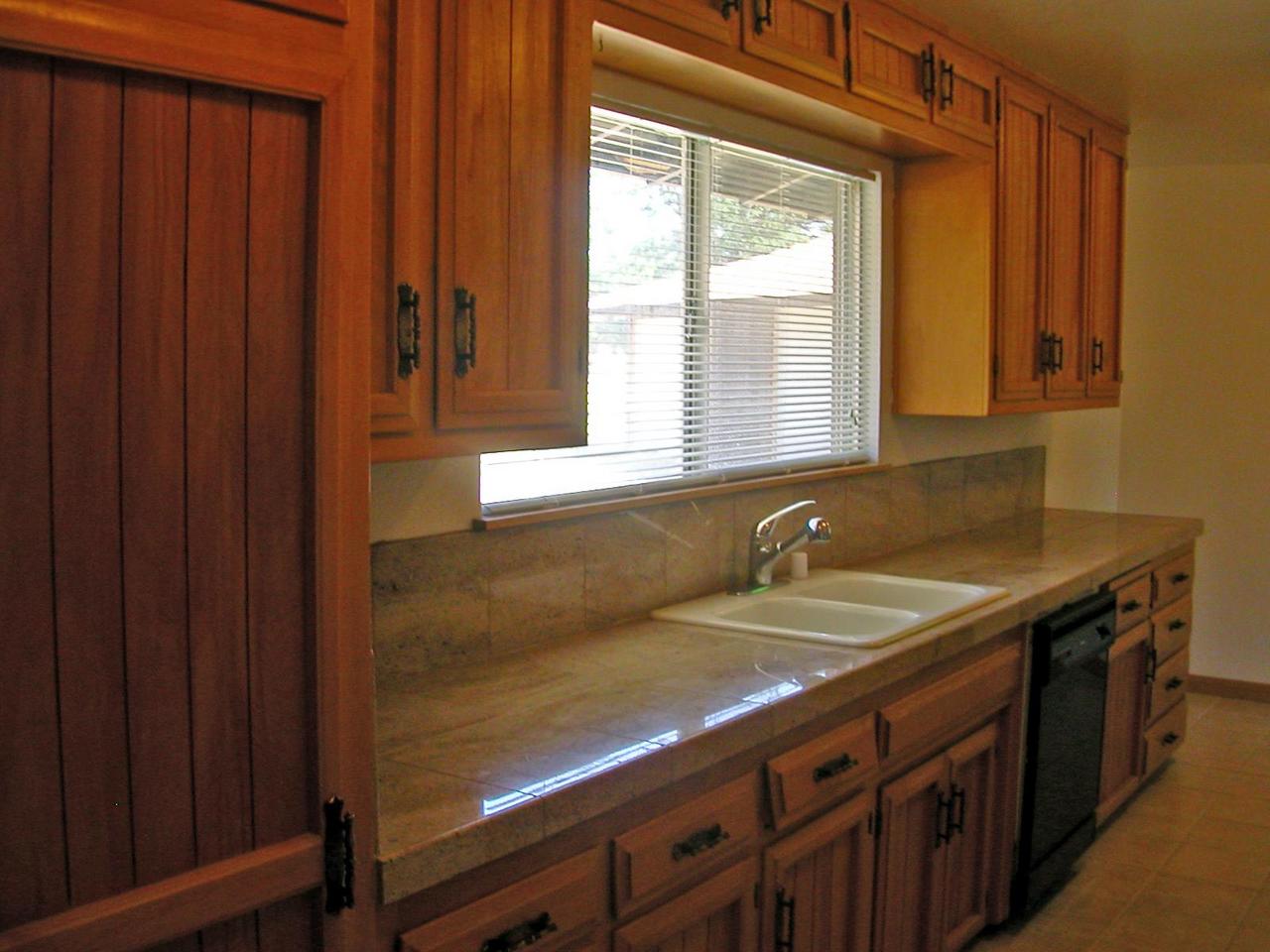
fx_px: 1357
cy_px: 476
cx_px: 635
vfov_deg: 38.7
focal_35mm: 37
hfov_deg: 50.1
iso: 100
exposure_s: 1/74.3
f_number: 2.7
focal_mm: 5.6
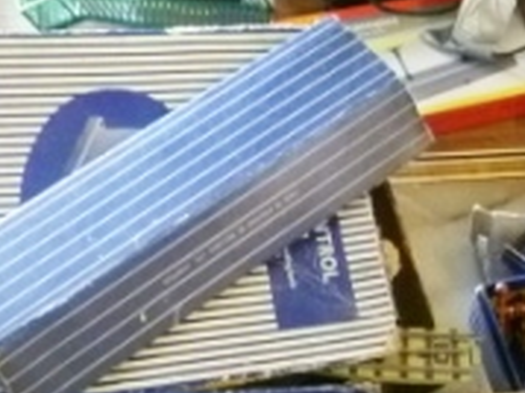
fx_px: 1061
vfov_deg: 19.8
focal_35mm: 70
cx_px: 434
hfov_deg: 27.1
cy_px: 463
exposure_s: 1/13
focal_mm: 5
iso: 800
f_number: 2.8
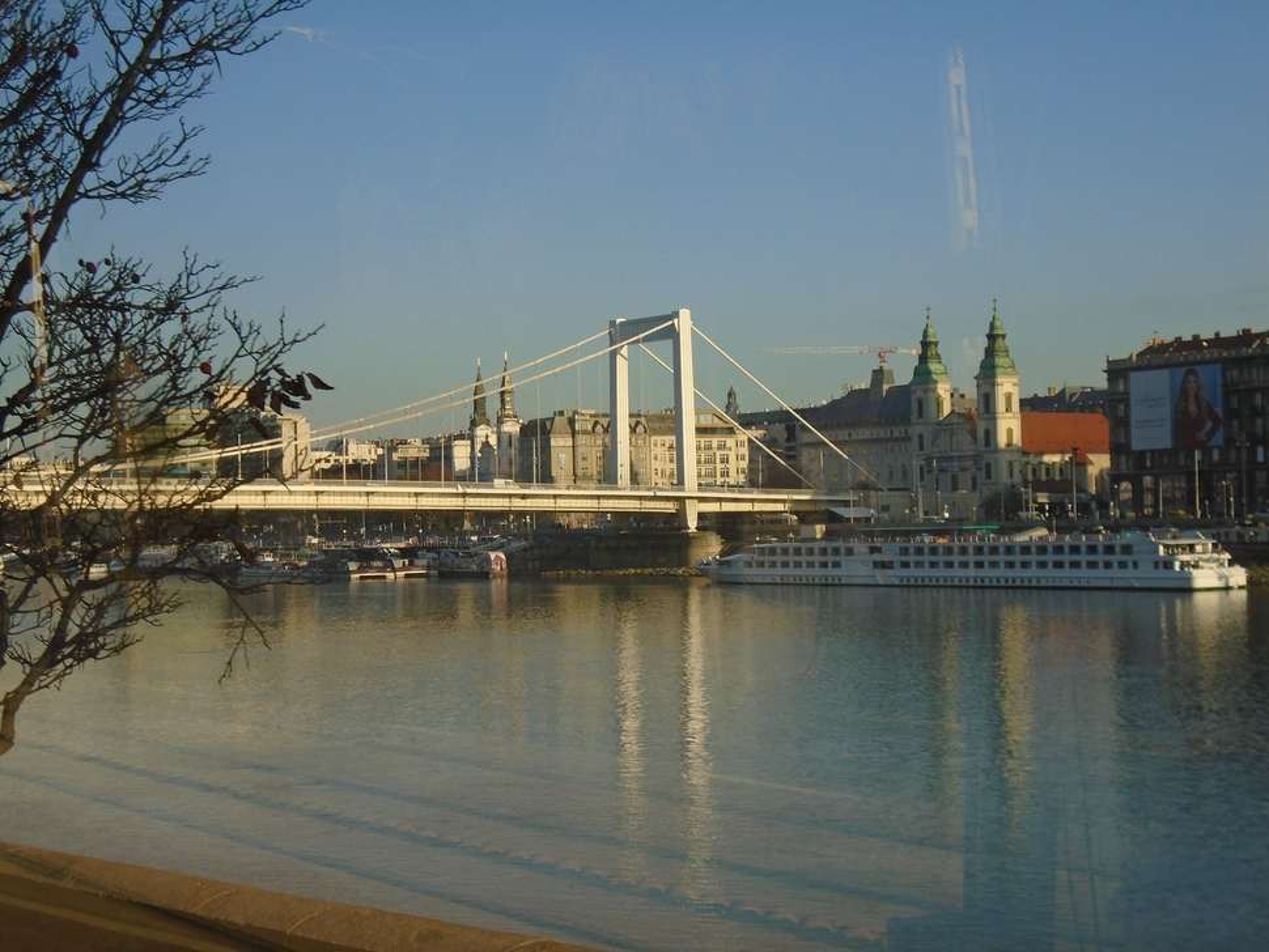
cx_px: 634
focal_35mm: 58
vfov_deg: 25.2
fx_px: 2127
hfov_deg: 33.2
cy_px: 476
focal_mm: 10.2
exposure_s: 1/250
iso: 100
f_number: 4.9
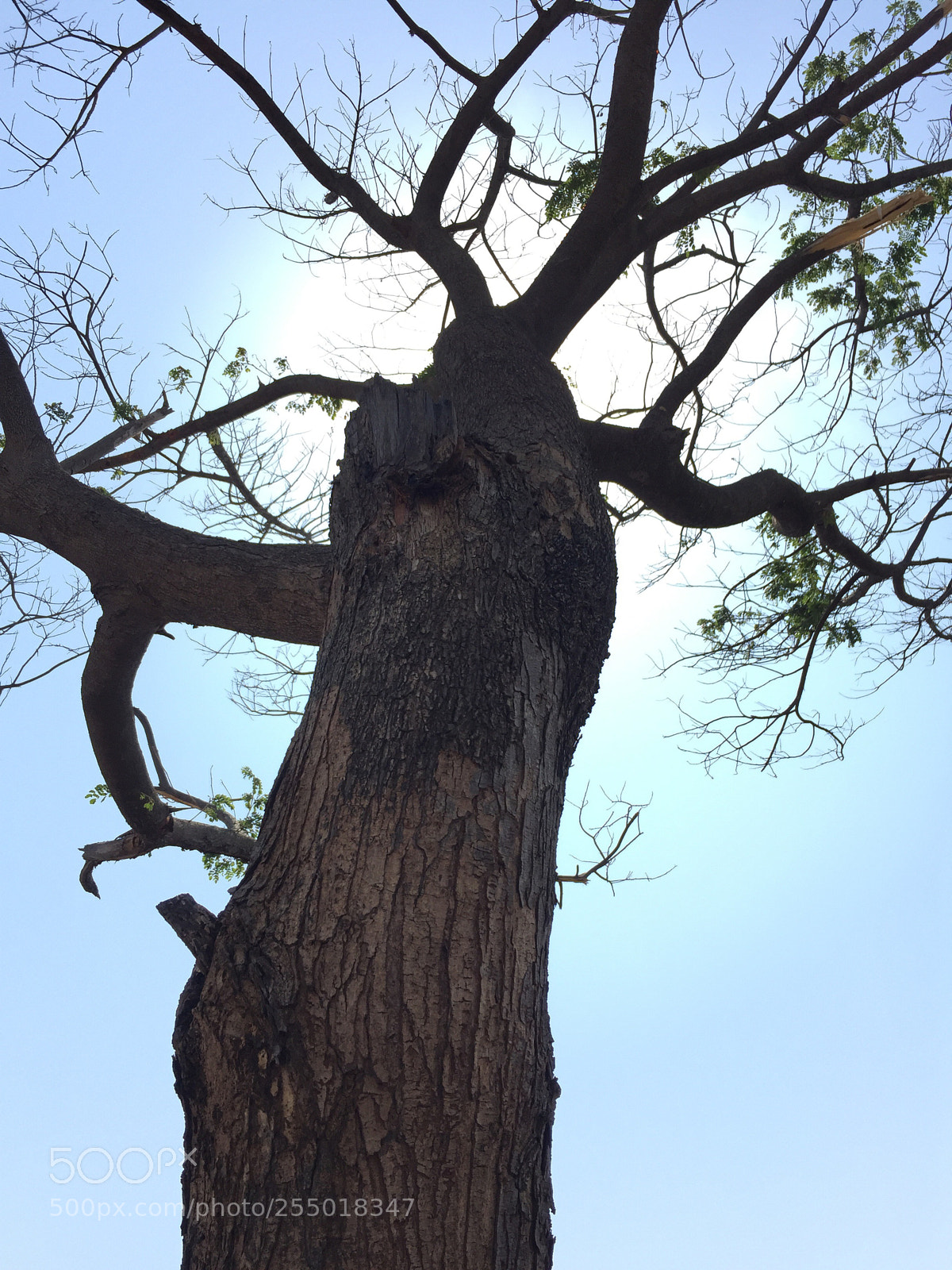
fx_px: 1063
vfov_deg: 61.7
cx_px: 476
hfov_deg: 48.2
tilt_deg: +45.2
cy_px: 635
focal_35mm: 29
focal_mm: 4.15
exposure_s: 1/2083
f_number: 2.2
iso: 32
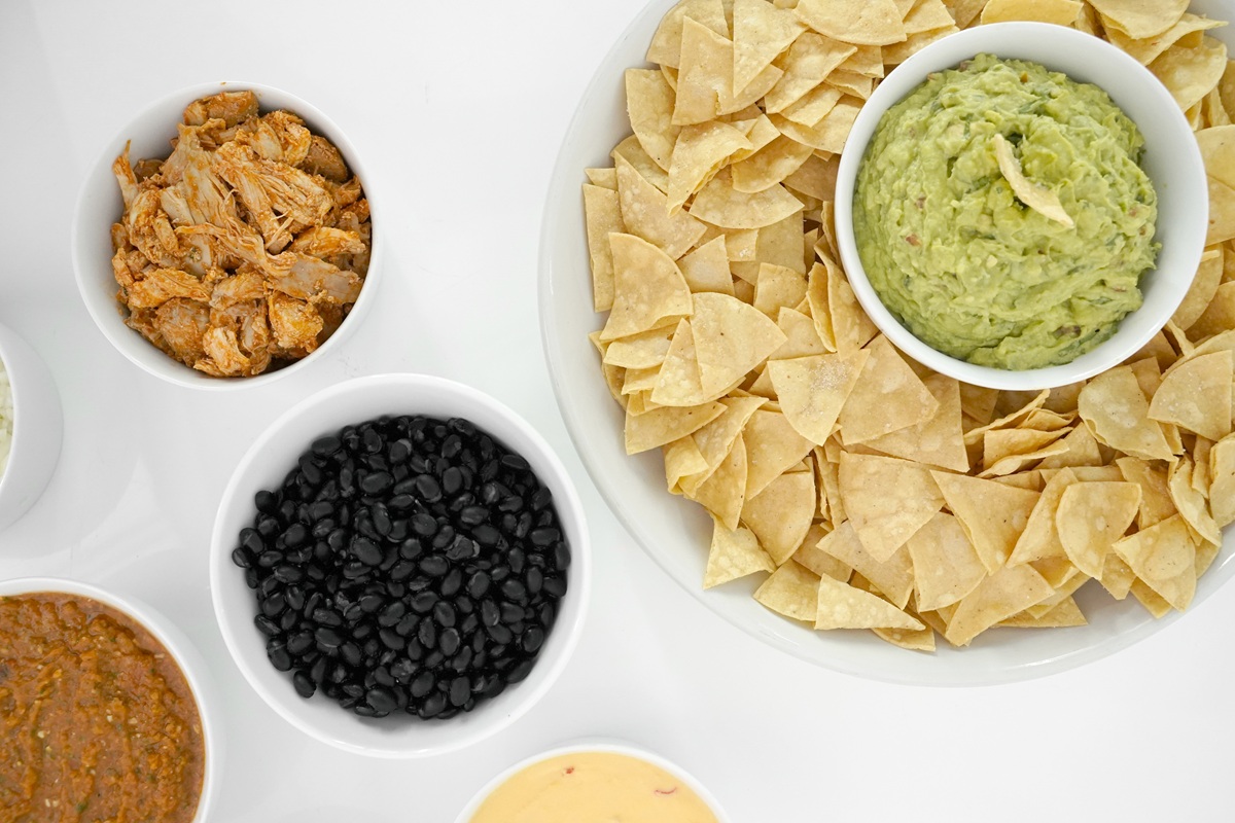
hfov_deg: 57.2
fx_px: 1132
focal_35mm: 33
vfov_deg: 40.0
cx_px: 618
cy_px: 412
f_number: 5.6
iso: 4000
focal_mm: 33
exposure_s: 1/125
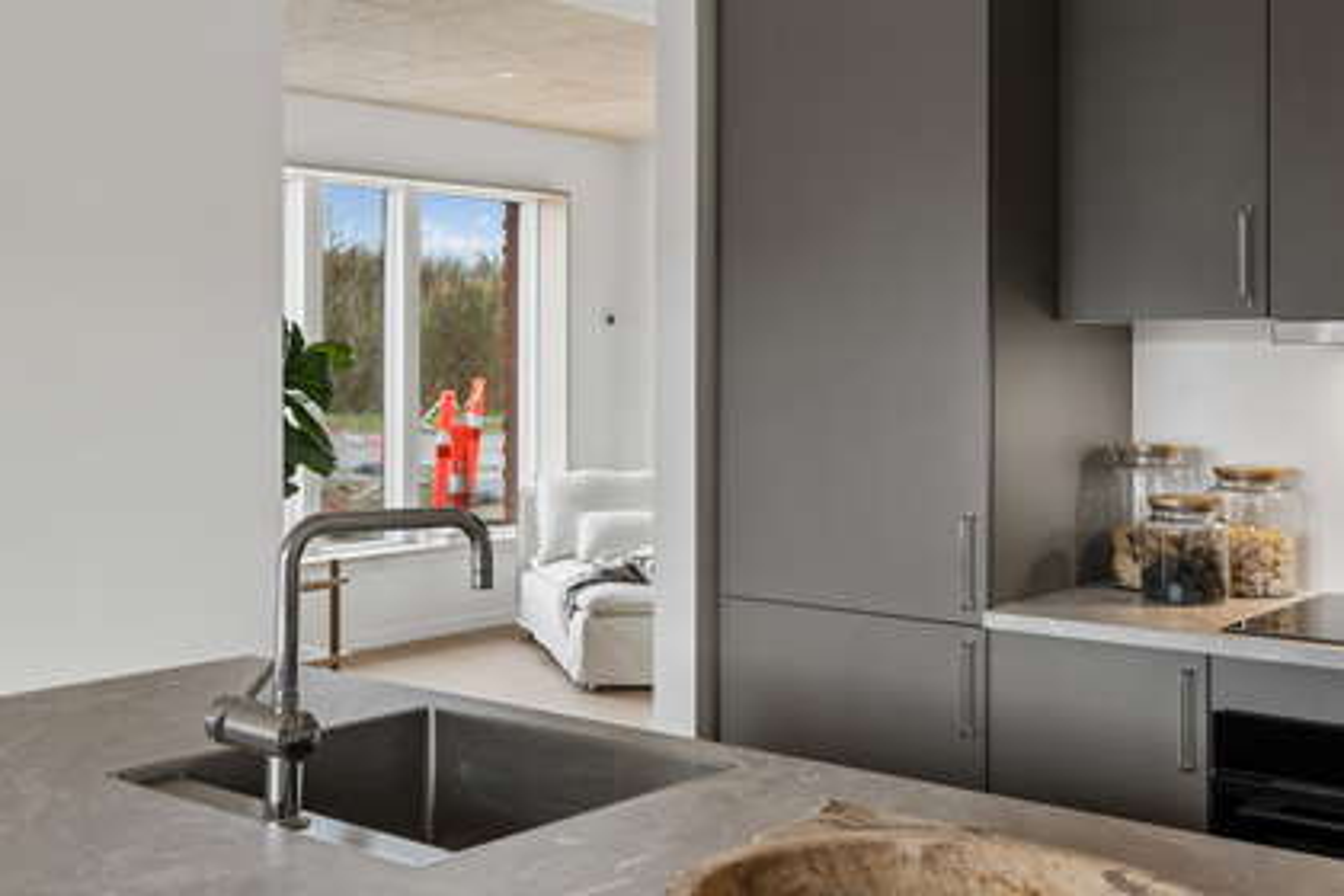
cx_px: 672
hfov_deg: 45.4
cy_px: 448
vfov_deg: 31.2
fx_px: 1605
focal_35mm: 43
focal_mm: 29
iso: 200
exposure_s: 1/15
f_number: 8
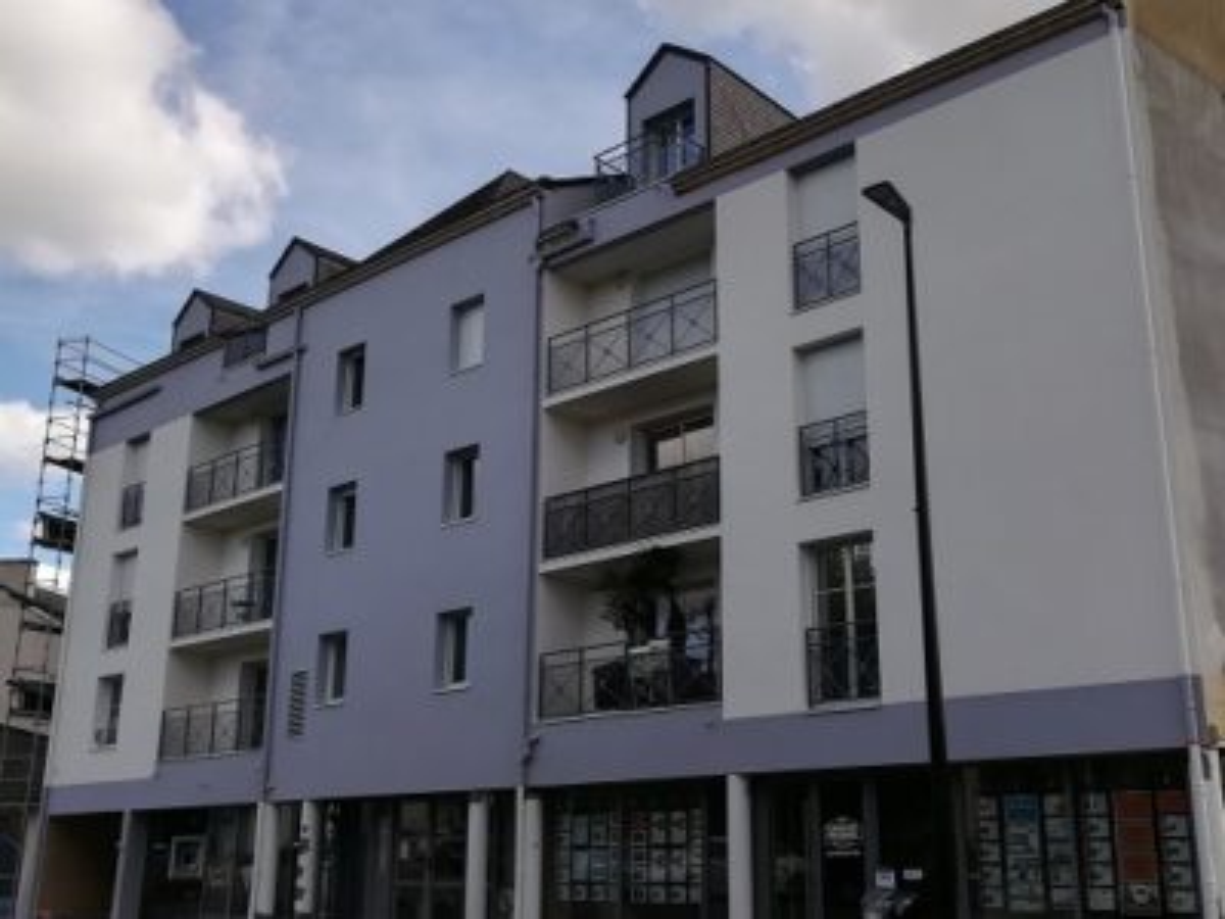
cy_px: 460
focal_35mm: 26
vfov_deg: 53.1
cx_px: 612
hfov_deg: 67.3
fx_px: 920
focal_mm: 3.83
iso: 50
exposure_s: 1/763
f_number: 2.2
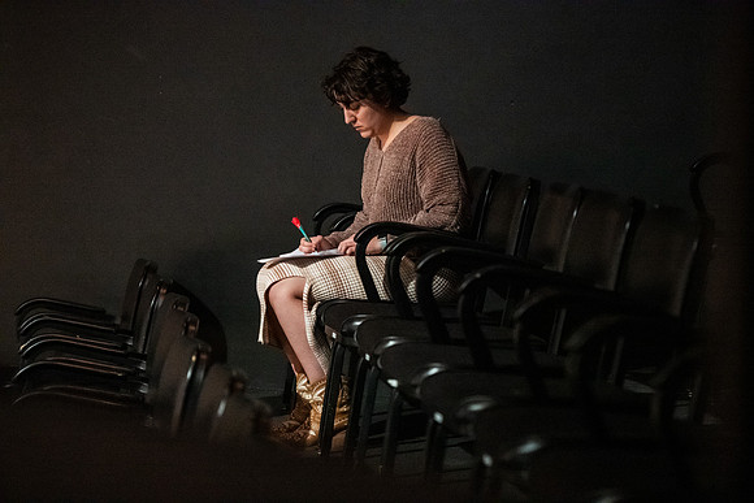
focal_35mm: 122
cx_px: 377
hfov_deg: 16.8
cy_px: 252
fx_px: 2556
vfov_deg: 11.2
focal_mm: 122
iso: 20000
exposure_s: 1/160
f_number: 2.8
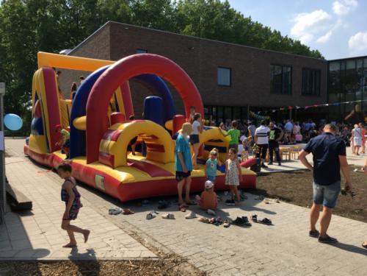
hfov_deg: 61.7
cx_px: 184
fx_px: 307
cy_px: 138
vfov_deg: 48.2
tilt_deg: -3.7
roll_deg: -1.9
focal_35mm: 29
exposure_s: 1/1202
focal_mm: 4.15
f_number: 2.2
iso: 25
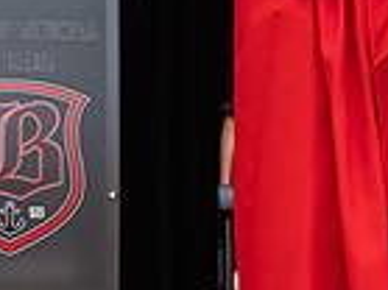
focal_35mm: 431
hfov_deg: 4.6
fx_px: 4827
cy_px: 77
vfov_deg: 3.4
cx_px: 415
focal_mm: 85
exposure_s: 1/200
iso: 1000
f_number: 2.8
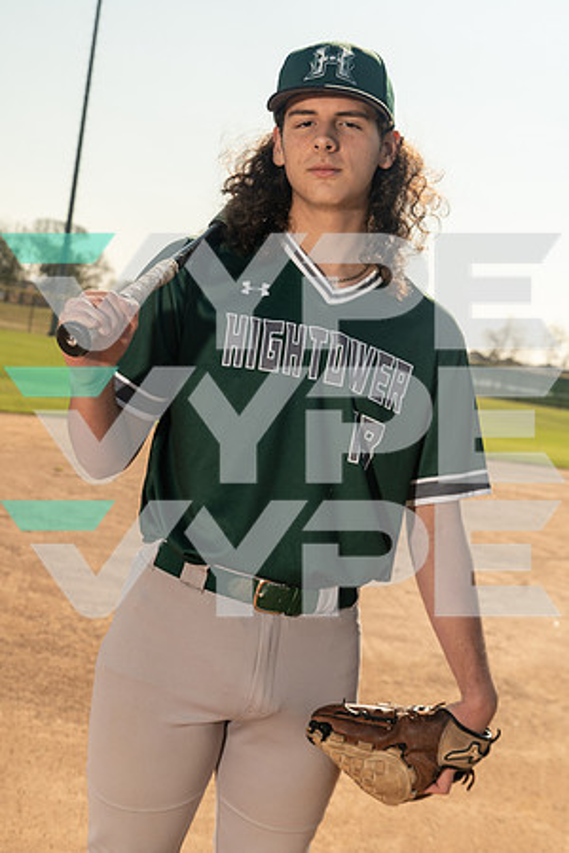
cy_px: 426
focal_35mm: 52
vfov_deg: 38.2
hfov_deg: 26.0
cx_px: 284
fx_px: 1233
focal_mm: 52
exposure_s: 1/200
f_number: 7.1
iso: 500
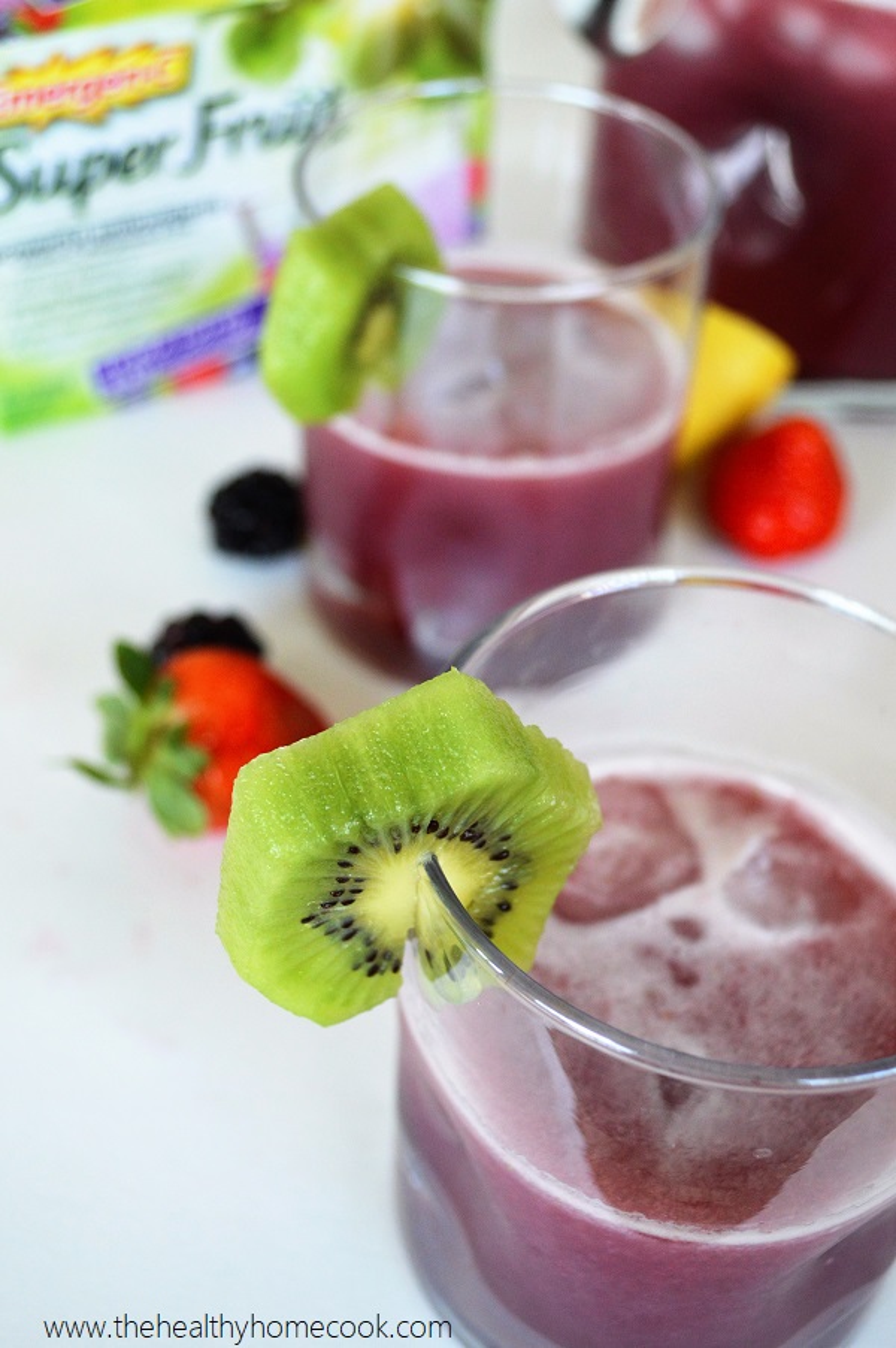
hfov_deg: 31.8
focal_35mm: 42
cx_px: 448
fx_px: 1570
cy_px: 674
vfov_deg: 46.4
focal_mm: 28
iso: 800
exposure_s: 1/500
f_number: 4.5
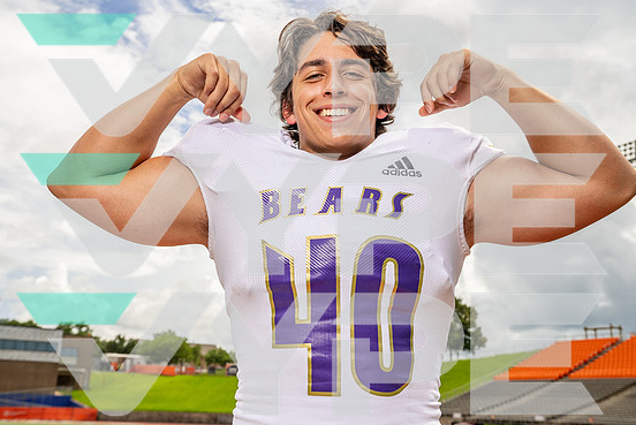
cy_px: 215
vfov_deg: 31.9
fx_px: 743
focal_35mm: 42
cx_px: 313
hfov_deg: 46.4
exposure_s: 1/160
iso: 100
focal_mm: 40
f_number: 8
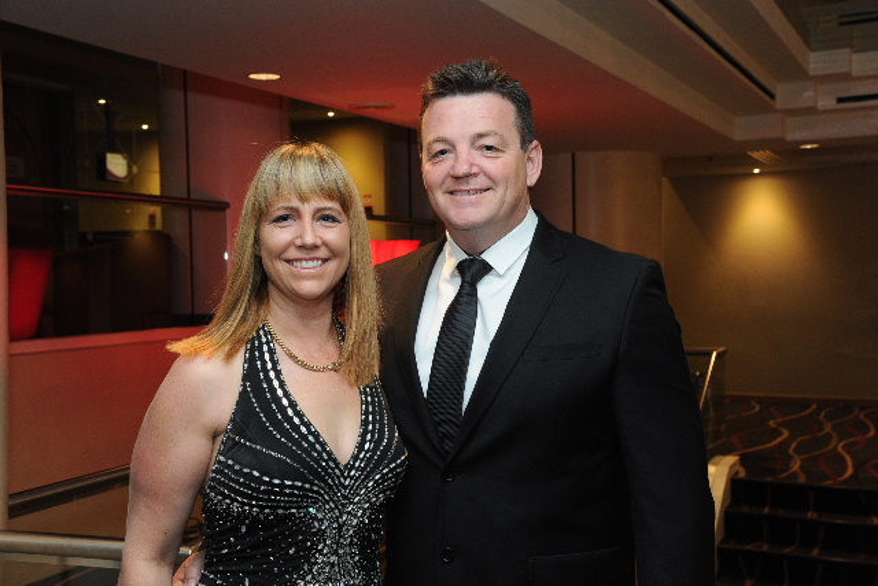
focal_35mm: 48
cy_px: 293
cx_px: 439
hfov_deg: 41.1
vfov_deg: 28.1
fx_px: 1171
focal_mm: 48
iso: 2000
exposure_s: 1/30
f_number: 8
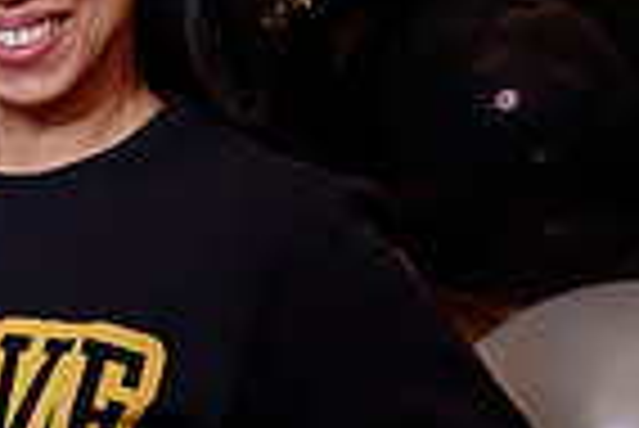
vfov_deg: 8.9
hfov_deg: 12.9
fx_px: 2736
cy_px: 161
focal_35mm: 154
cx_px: -202
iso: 800
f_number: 3.5
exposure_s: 1/125
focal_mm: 29
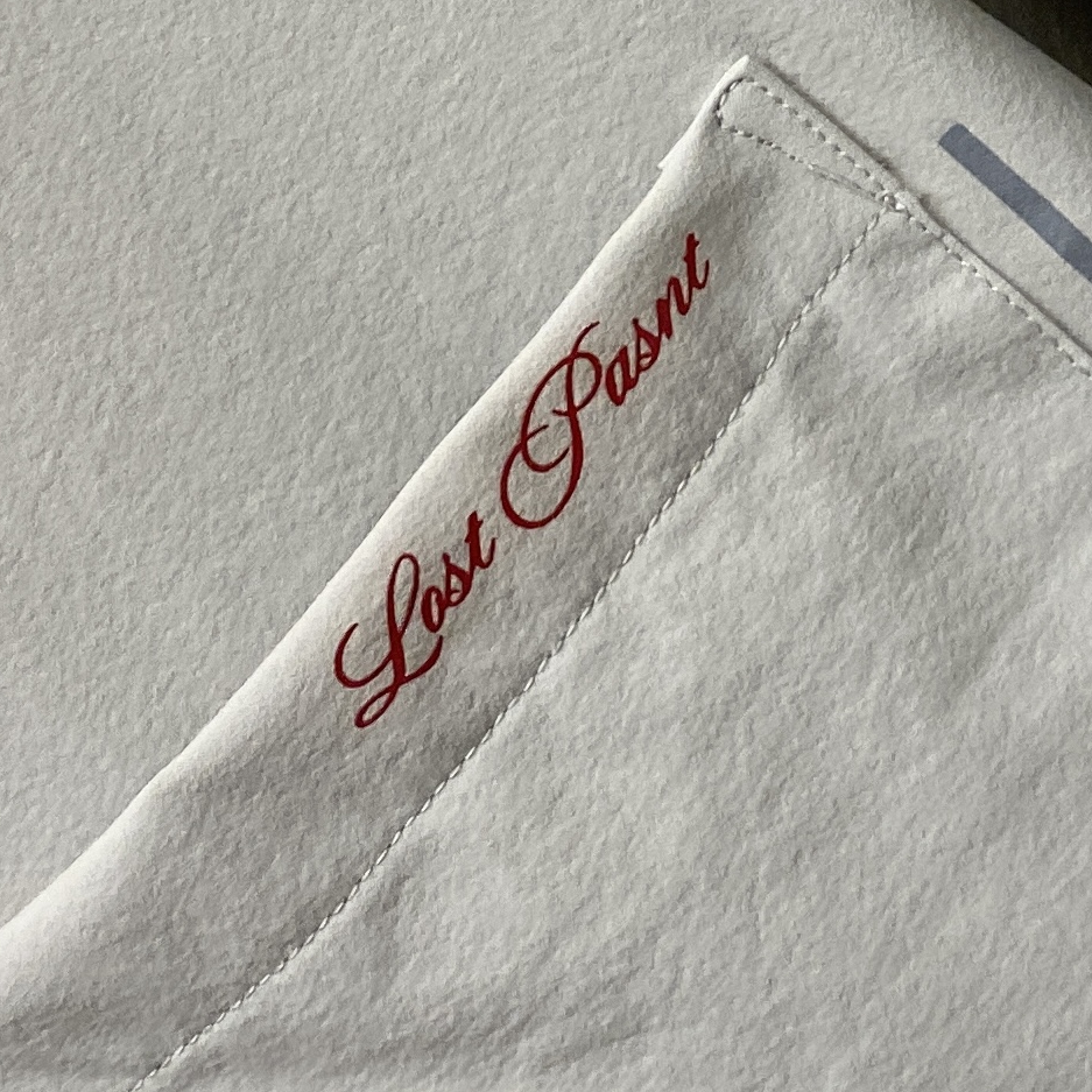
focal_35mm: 31
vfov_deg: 52.5
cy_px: 520
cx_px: 549
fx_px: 1106
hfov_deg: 52.5
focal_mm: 4.25
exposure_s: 1/121
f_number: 1.8
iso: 80
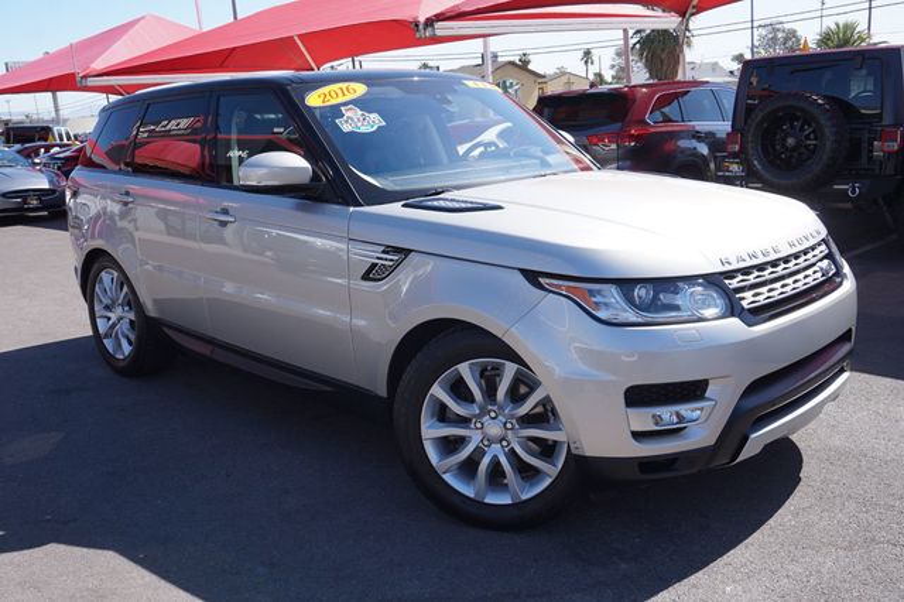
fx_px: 866
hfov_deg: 55.1
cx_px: 452
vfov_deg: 38.3
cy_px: 301
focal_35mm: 34
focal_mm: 23
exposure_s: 1/100
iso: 100
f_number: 9
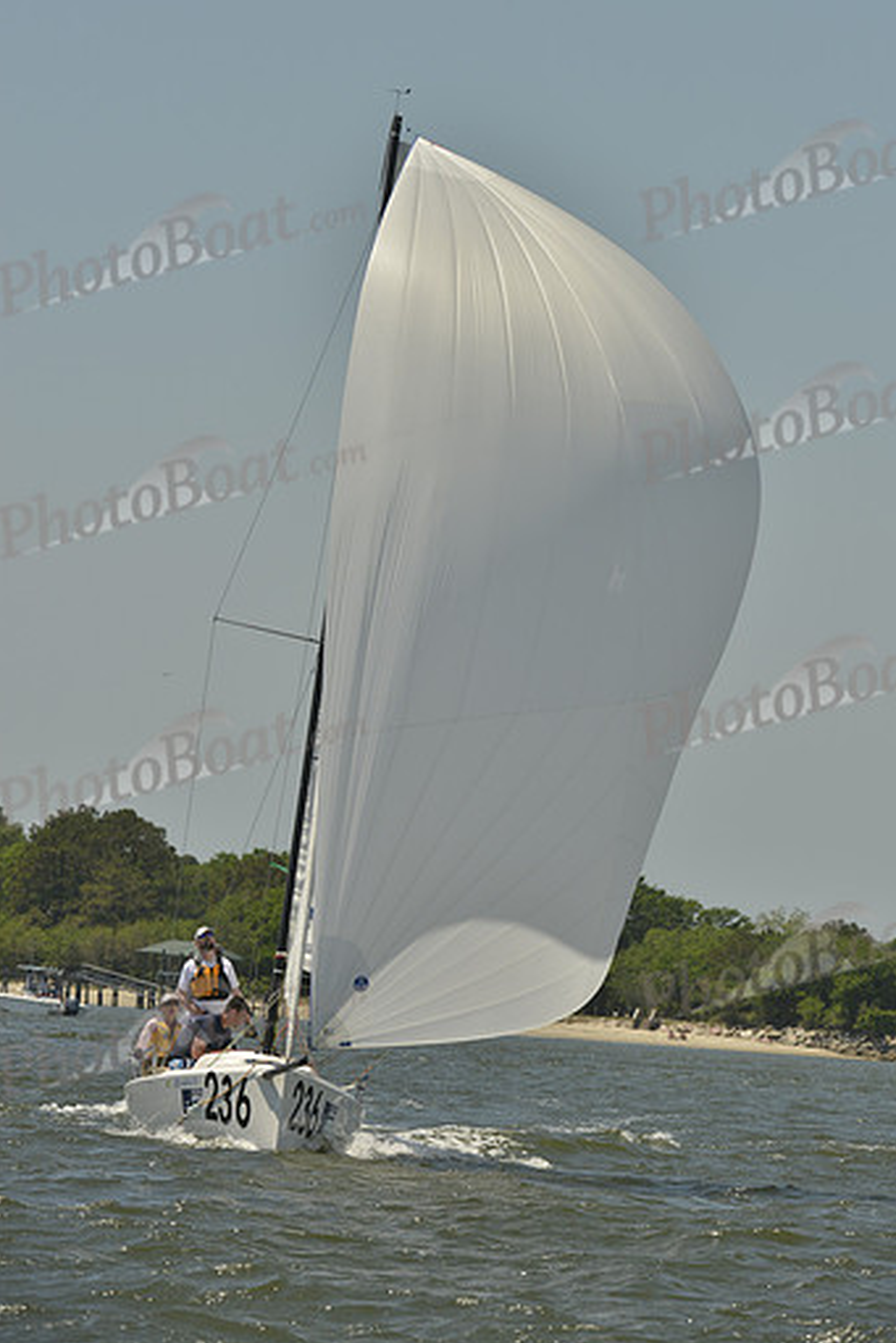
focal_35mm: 227
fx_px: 8468
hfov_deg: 6.1
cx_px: 503
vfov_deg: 9.1
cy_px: 591
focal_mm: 200
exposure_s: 1/1250
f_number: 10
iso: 280
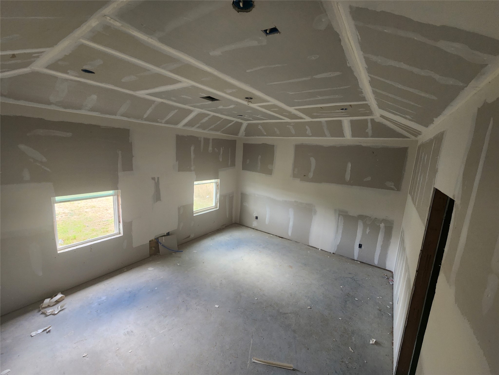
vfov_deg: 89.9
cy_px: 188
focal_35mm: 13
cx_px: 250
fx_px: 187
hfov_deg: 106.2
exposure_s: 1/60
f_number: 2.2
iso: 200
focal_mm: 2.2
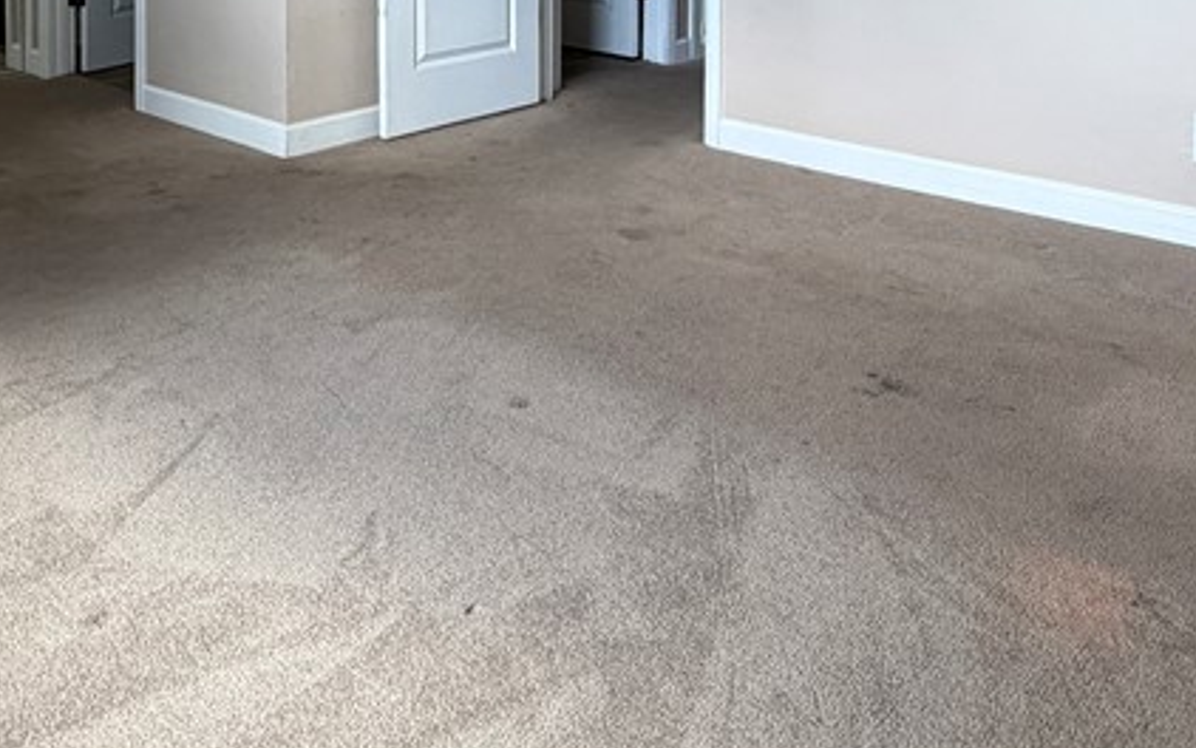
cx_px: 453
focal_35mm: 36
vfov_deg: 30.7
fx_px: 1174
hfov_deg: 53.4
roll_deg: +0.5
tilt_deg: -1.8
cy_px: -116
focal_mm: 2.22
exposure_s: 1/120
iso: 250
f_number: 2.2
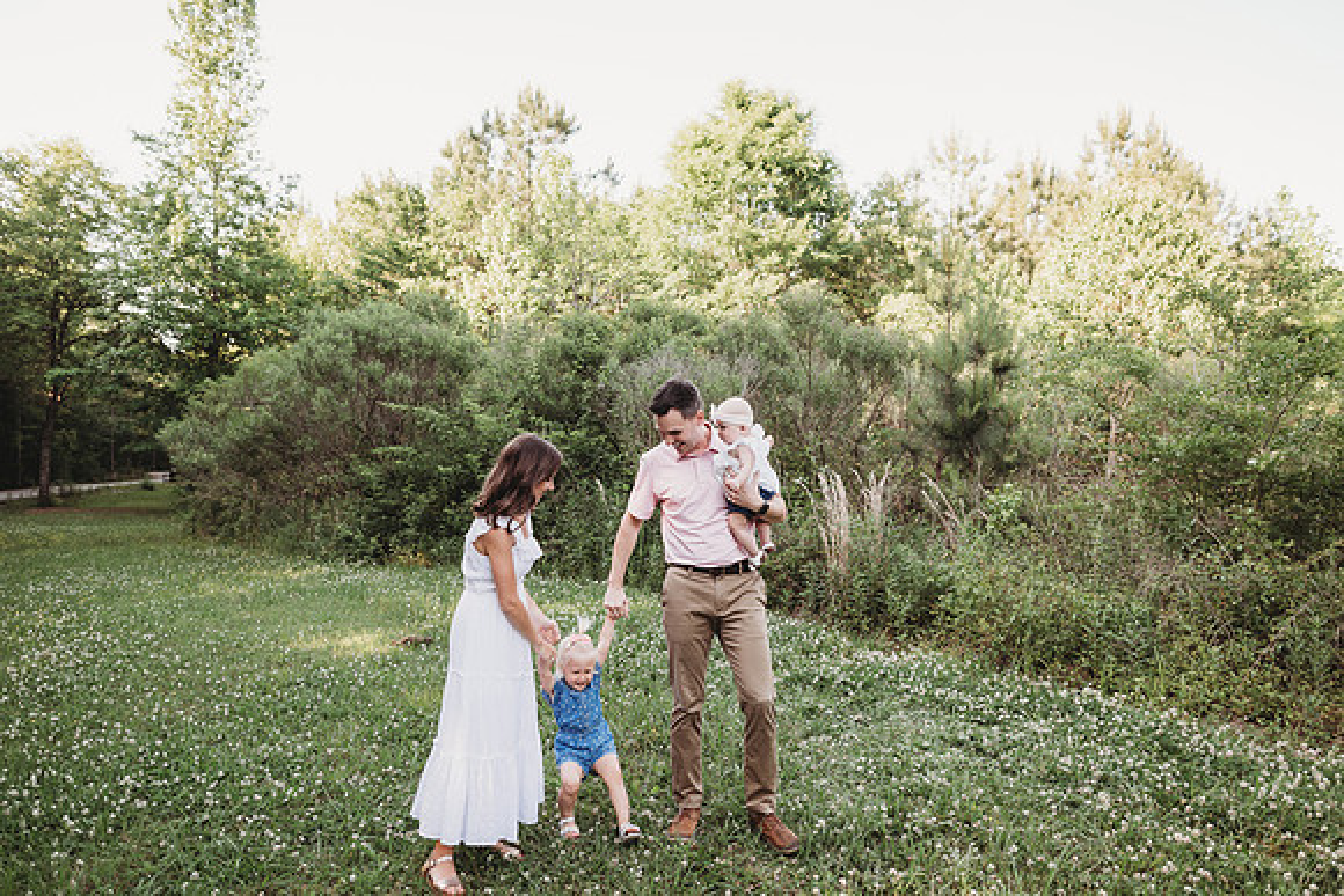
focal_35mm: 24
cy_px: 448
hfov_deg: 73.7
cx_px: 672
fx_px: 896
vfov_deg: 53.2
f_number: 2.8
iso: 100
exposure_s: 1/200
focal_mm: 24
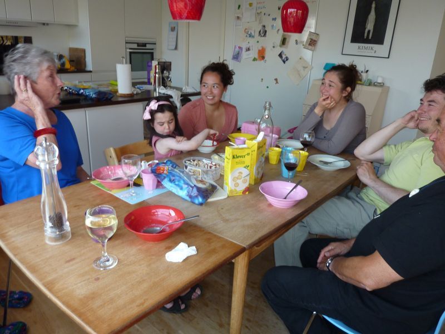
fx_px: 321
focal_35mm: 25
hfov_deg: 69.4
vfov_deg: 54.9
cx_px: 222
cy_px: 167
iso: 100
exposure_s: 1/30
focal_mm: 4.1
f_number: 3.3
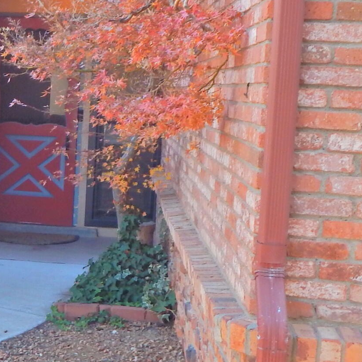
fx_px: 828
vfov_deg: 24.6
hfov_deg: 23.0
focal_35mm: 70
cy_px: 153
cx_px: -53
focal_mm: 4
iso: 125
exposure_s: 1/125
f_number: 3
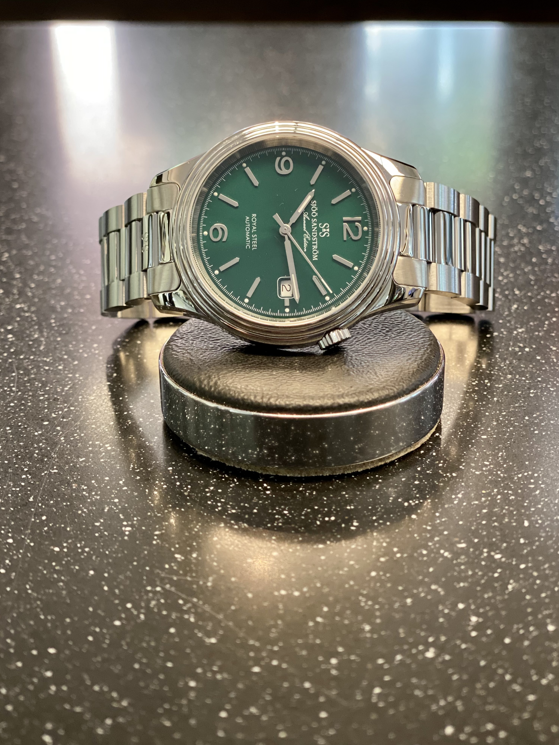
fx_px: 1141
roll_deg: +1.5
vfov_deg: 36.2
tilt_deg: -25.6
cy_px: 369
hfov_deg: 27.5
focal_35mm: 53
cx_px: 280
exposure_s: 1/113
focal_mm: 6
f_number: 2
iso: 250
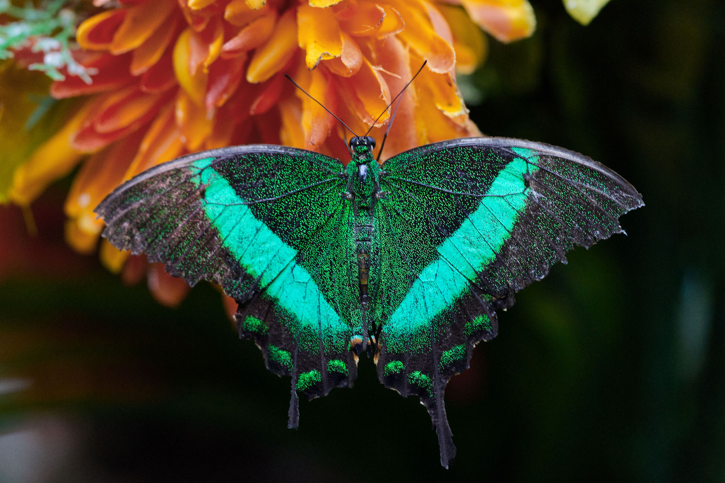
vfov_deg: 6.1
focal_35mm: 225
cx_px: 362
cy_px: 242
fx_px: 4528
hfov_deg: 9.2
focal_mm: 150
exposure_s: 1/125
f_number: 3.5
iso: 2000
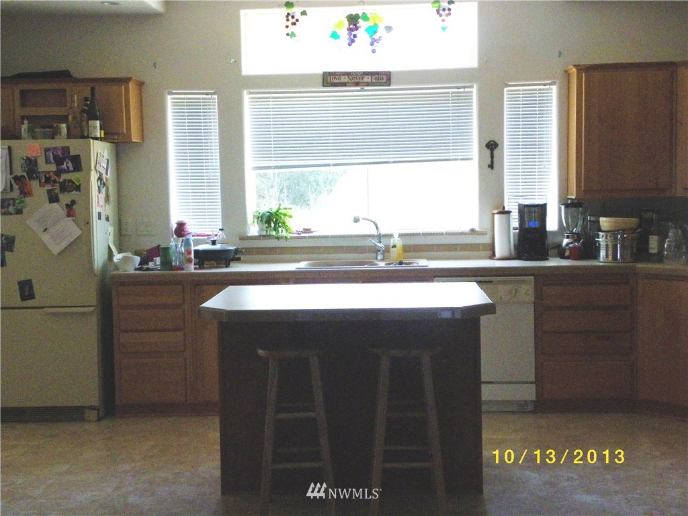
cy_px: 258
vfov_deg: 27.5
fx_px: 1053
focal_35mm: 53
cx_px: 344
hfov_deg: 36.2
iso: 400
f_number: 3.5
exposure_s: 1/100
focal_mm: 9.3
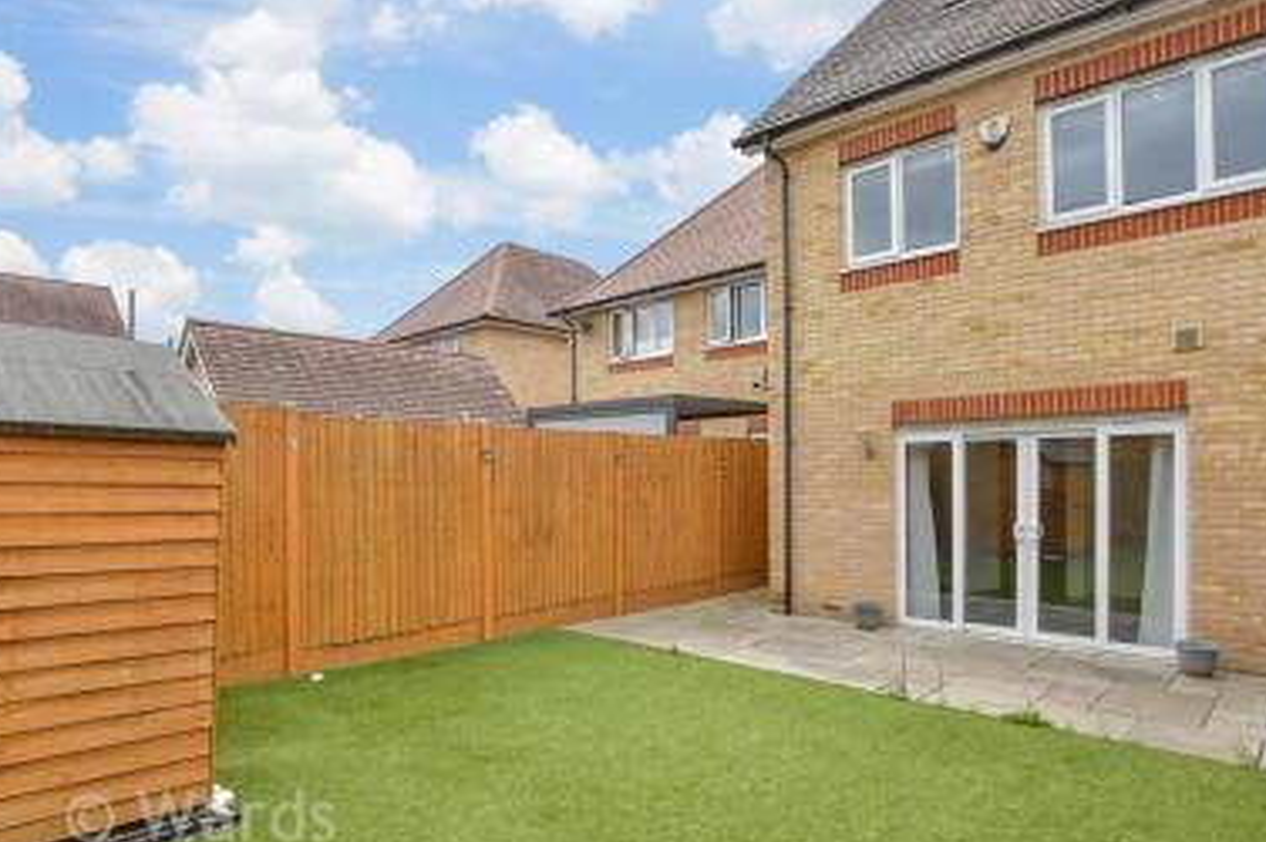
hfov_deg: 86.8
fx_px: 668
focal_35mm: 19
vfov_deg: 64.4
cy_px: 450
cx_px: 586
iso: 320
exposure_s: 1/400
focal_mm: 10
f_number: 8
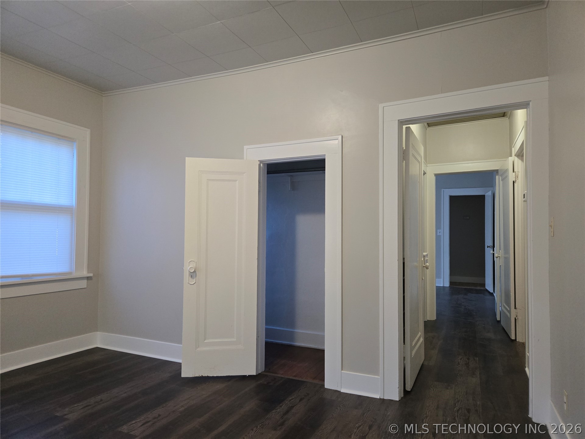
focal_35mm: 23
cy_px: 220
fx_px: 389
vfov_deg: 58.9
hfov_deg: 73.9
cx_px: 292
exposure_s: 1/120
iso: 400
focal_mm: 5.4
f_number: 1.8
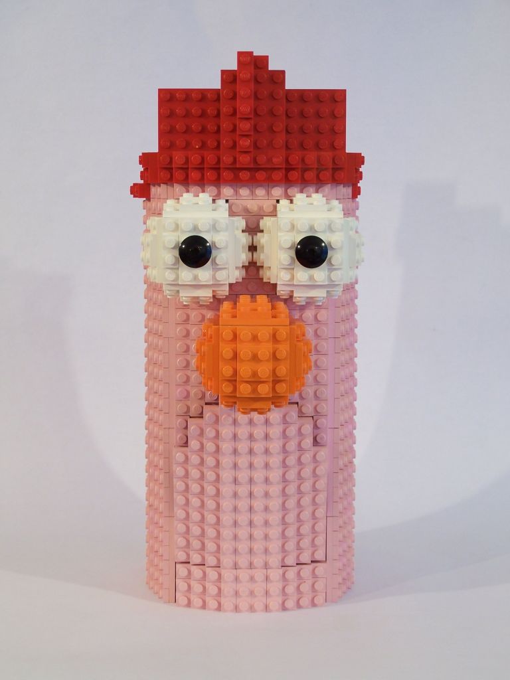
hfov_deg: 21.9
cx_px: 255
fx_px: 1316
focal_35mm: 67
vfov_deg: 29.0
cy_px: 340
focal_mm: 11.1
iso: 80
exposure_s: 1/3
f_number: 3.2
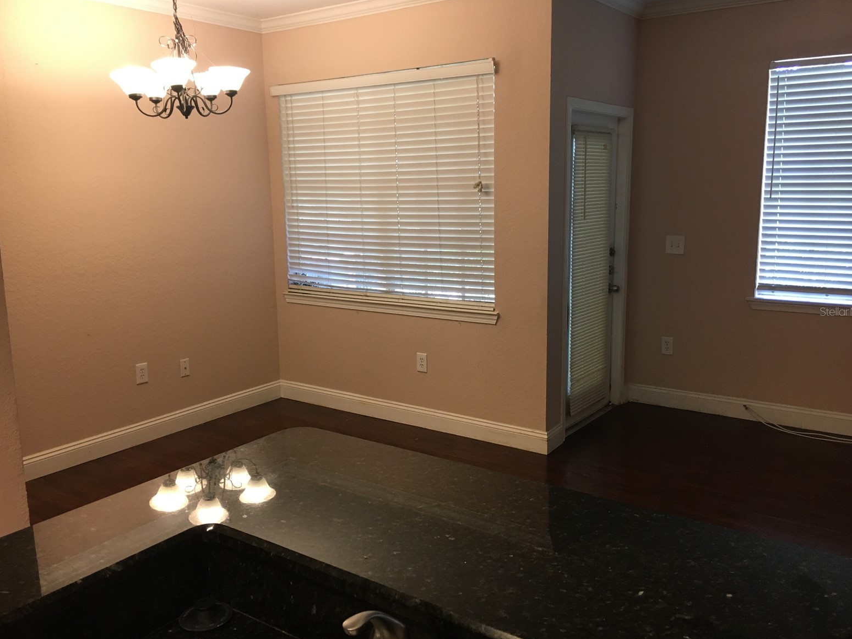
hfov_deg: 60.0
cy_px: 311
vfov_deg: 46.8
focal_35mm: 30
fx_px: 738
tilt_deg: -10.1
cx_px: 431
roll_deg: +0.8
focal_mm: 4.15
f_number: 2.2
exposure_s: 1/30
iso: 100
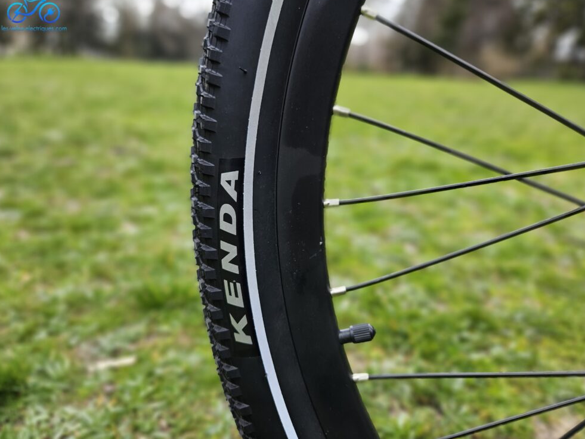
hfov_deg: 71.6
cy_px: 211
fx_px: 406
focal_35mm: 24
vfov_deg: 56.8
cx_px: 291
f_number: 1.8
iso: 50
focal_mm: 5.4
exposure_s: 1/384
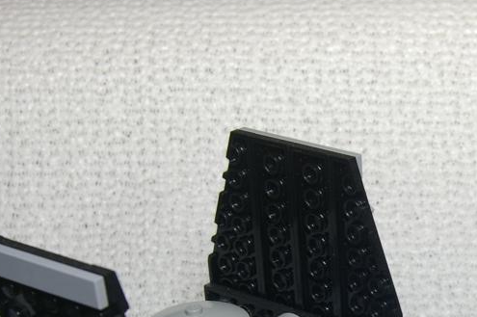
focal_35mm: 93
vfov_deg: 14.2
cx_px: 479
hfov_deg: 21.2
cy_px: 396
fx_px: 1231
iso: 200
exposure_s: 1/40
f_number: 8
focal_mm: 24
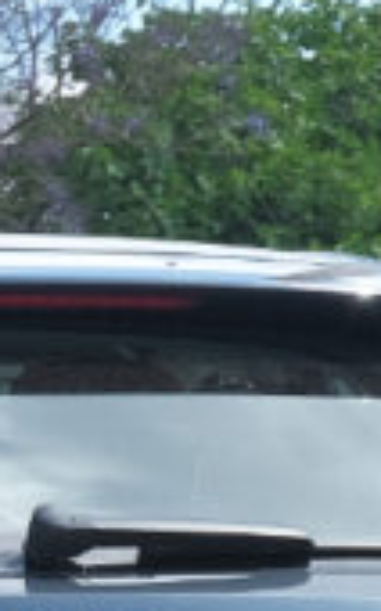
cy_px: 857
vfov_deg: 5.0
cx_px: -68
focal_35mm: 418
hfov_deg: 3.1
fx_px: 6956
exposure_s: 1/125
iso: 200
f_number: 9
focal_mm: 45
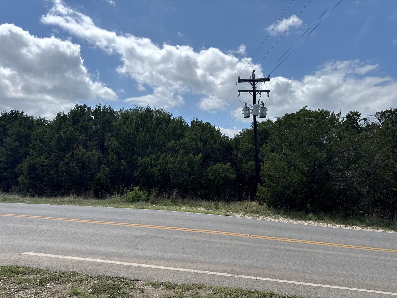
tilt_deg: +4.2
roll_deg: -1.6
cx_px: 198
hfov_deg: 71.6
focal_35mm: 24
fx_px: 275
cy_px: 149
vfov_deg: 56.8
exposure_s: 1/9009
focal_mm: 6.76
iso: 80
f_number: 1.78
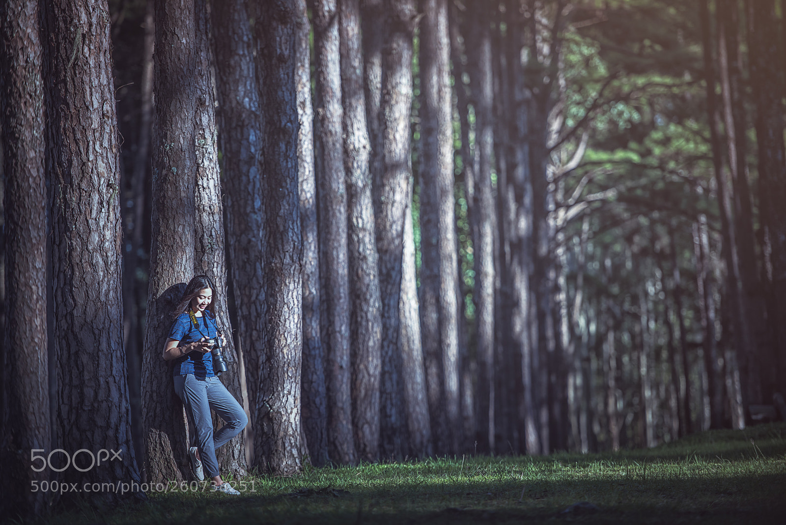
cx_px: 393
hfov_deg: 11.7
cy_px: 262
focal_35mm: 175
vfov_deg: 7.9
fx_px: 3822
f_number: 2.8
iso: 100
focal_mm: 175
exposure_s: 1/800
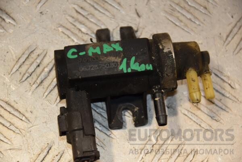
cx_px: 121
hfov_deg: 13.0
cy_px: 81
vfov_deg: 8.7
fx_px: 1059
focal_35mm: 158
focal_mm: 105
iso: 800
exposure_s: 1/160
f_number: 5.6
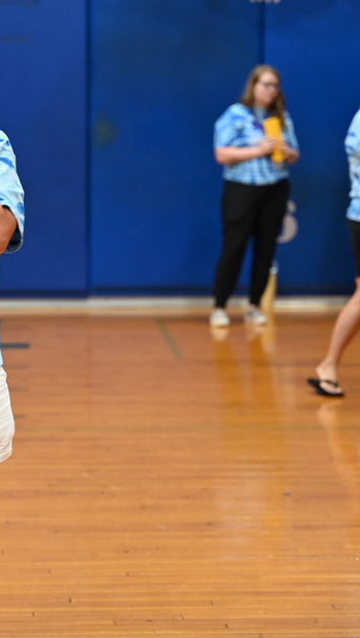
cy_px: 303
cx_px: 94
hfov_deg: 9.3
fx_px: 2204
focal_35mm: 130
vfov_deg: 16.5
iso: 1600
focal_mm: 75
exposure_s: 1/125
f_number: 2.8
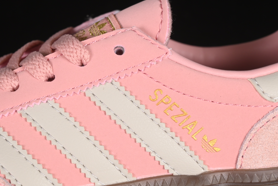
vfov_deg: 12.0
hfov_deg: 17.9
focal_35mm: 114
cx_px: 116
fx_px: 880
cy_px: 110
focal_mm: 50
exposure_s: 1/60
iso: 160
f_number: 7.1
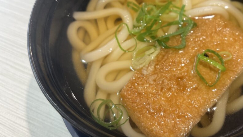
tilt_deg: -55.7
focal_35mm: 37
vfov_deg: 31.4
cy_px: 33
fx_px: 238
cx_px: 158
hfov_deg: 53.2
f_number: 1.6
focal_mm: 4.2
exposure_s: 1/105
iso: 80
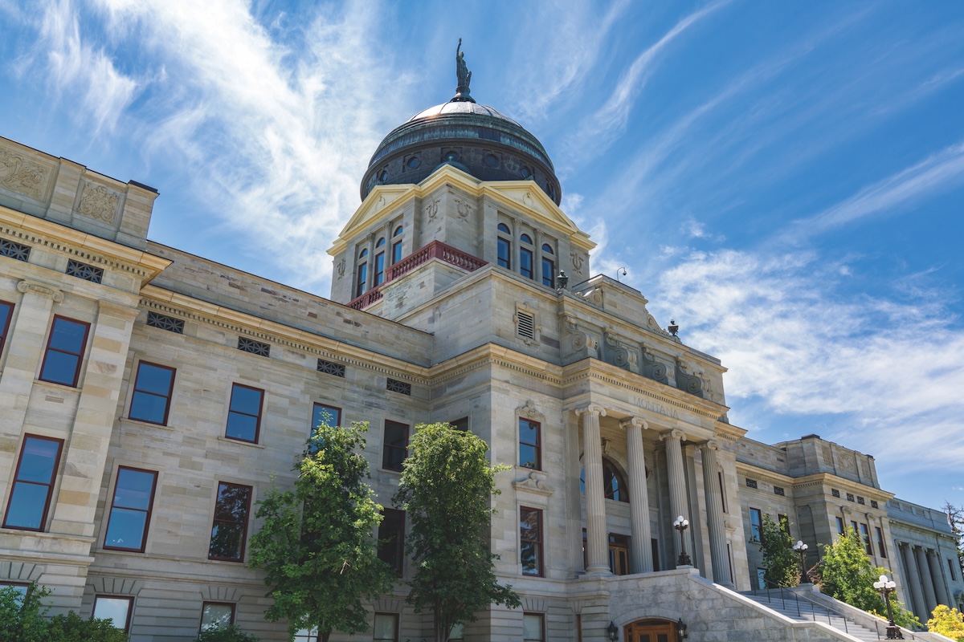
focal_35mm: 30
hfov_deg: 61.9
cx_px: 482
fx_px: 803
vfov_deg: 43.6
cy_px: 321
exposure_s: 1/100
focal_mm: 30
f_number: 11
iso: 200
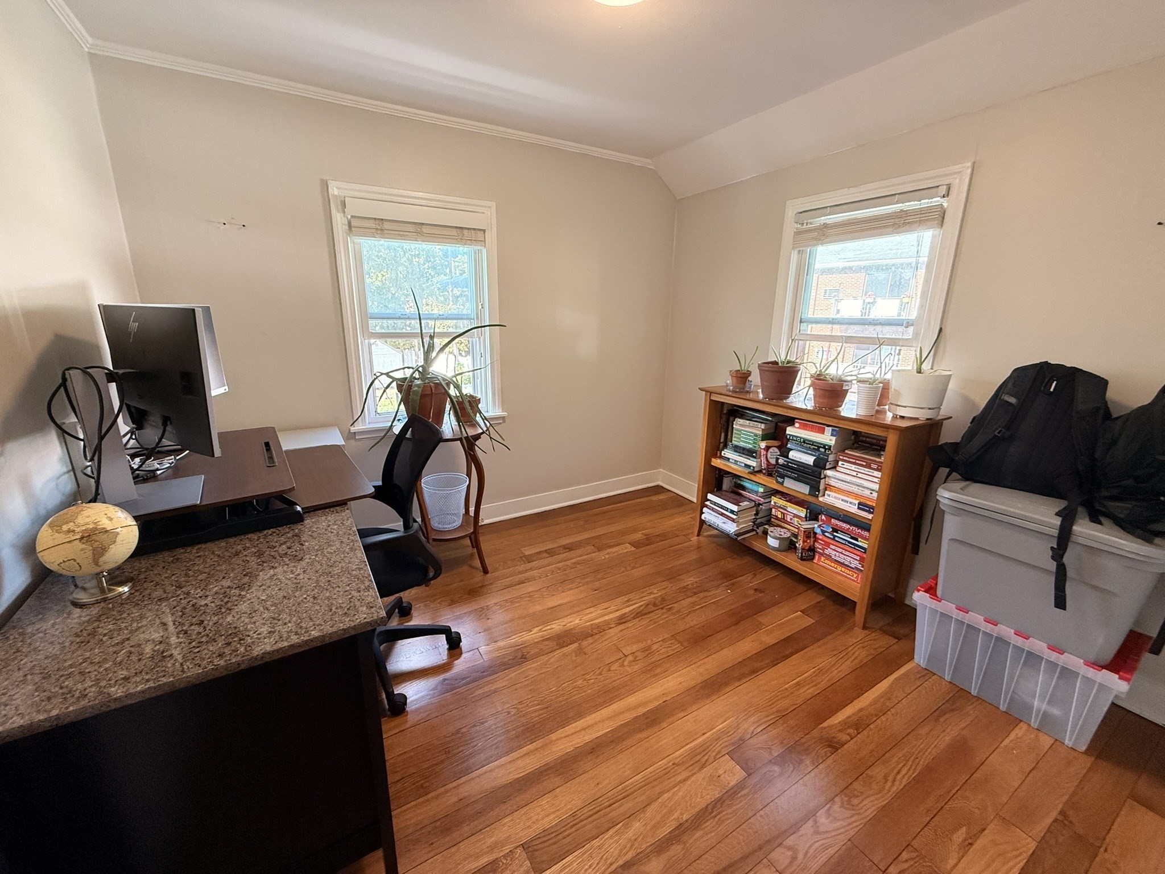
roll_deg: -0.5
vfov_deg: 85.7
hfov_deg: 102.1
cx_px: 582
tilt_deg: -15.0
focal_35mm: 14
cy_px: 437
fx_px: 471
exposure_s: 1/120
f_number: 2.2
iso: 250
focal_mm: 2.22
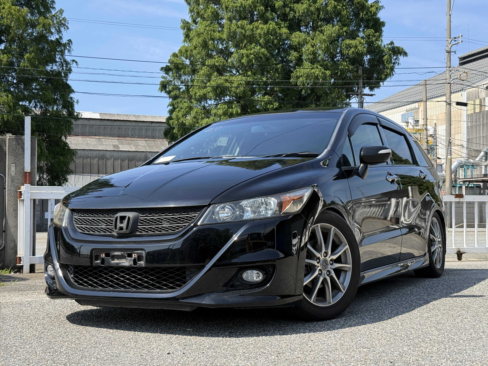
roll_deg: -0.4
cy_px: 183
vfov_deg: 30.3
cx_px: 244
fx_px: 677
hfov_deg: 39.7
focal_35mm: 48
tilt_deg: +2.4
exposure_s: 1/2976
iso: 100
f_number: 1.78
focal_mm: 6.76
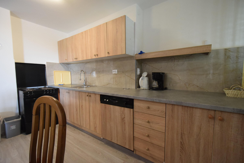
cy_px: 82
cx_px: 122
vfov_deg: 77.3
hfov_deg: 100.4
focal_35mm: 15
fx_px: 102
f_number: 3.5
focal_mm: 10
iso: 2200
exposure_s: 1/60
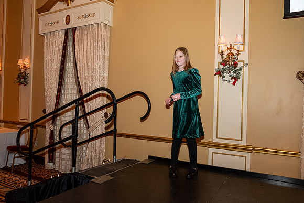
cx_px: 152
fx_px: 228
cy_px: 102
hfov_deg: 67.4
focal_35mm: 27
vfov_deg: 48.0
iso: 2500
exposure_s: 1/125
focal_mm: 18
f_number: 2.8
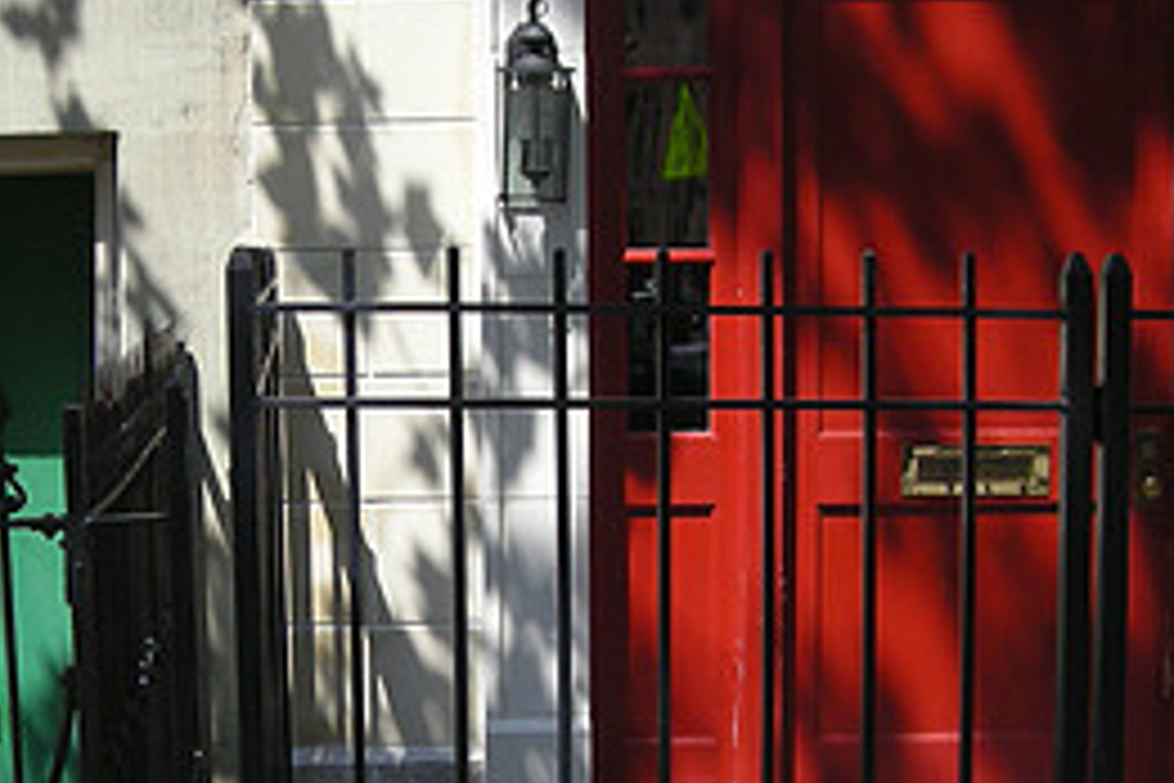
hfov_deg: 24.7
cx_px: 256
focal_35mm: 81
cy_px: 538
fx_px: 2641
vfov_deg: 16.8
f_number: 5.7
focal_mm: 5.7
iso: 50
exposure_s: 1/135
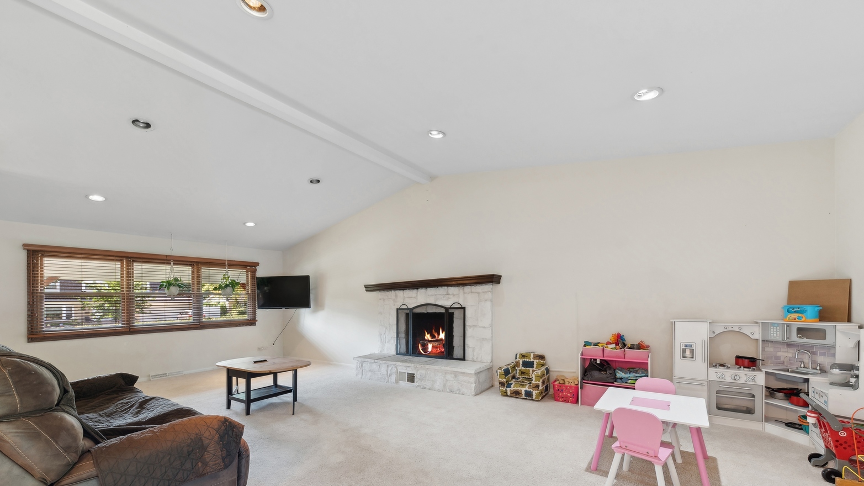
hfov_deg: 110.8
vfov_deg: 77.4
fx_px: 298
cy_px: 294
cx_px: 429
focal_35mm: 13
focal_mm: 12
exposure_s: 1/2.5
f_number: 9
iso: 200
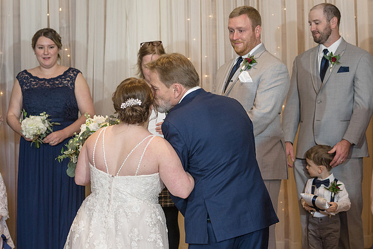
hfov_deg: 21.7
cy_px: 127
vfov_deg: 14.6
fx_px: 974
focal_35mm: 94
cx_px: 195
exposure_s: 1/200
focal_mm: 70
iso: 2000
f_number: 4
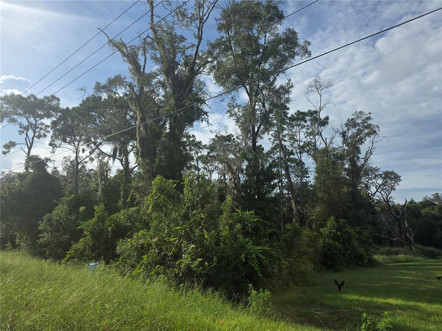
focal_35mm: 23
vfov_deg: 58.9
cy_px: 166
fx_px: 294
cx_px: 221
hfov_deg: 73.9
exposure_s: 1/7061
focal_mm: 6.25
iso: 80
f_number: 1.7
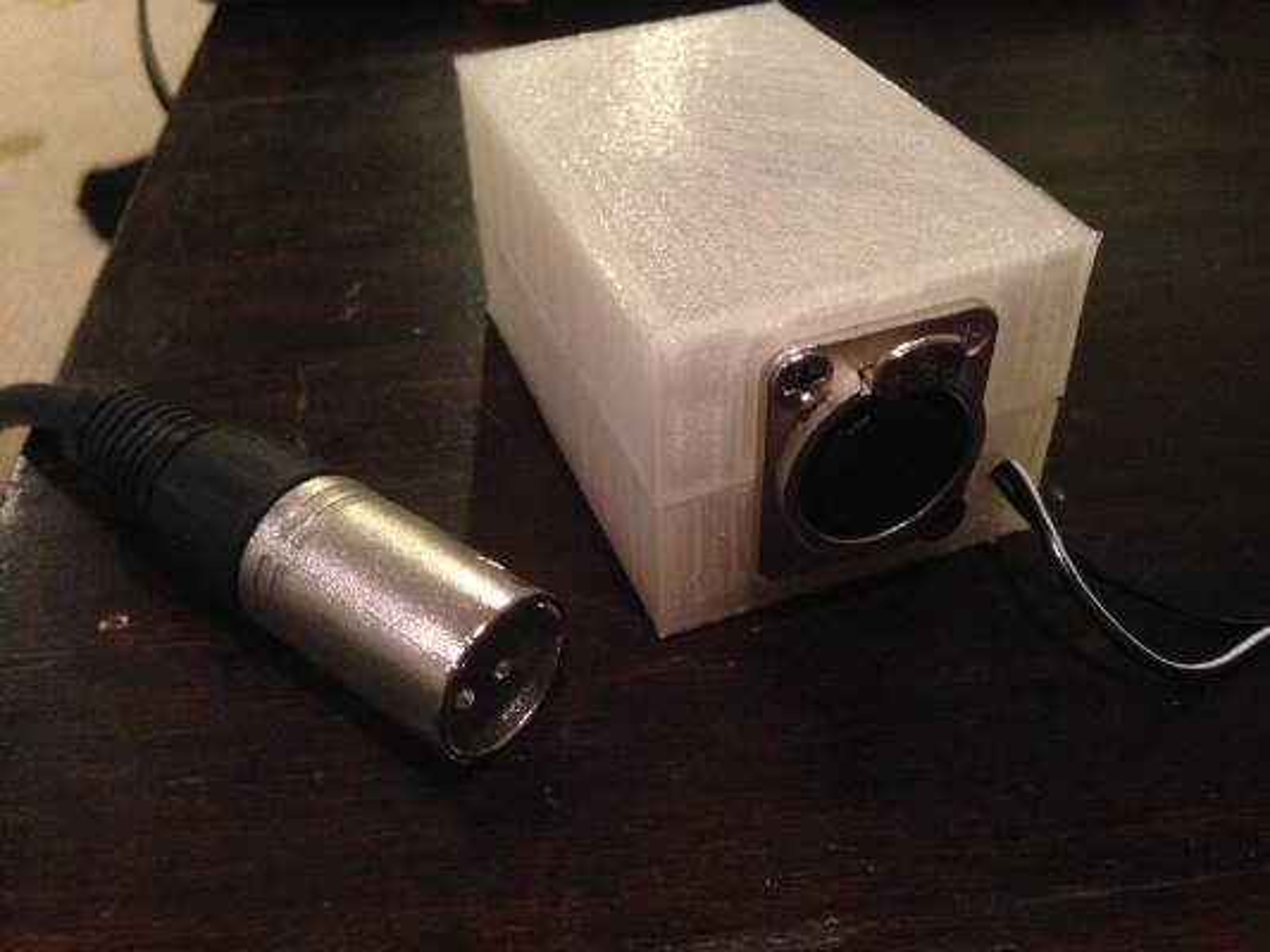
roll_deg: +3.4
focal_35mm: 33
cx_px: 635
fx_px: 1211
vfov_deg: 43.0
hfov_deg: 55.3
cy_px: 476
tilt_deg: -39.2
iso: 400
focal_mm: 4.12
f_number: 2.4
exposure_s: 1/20
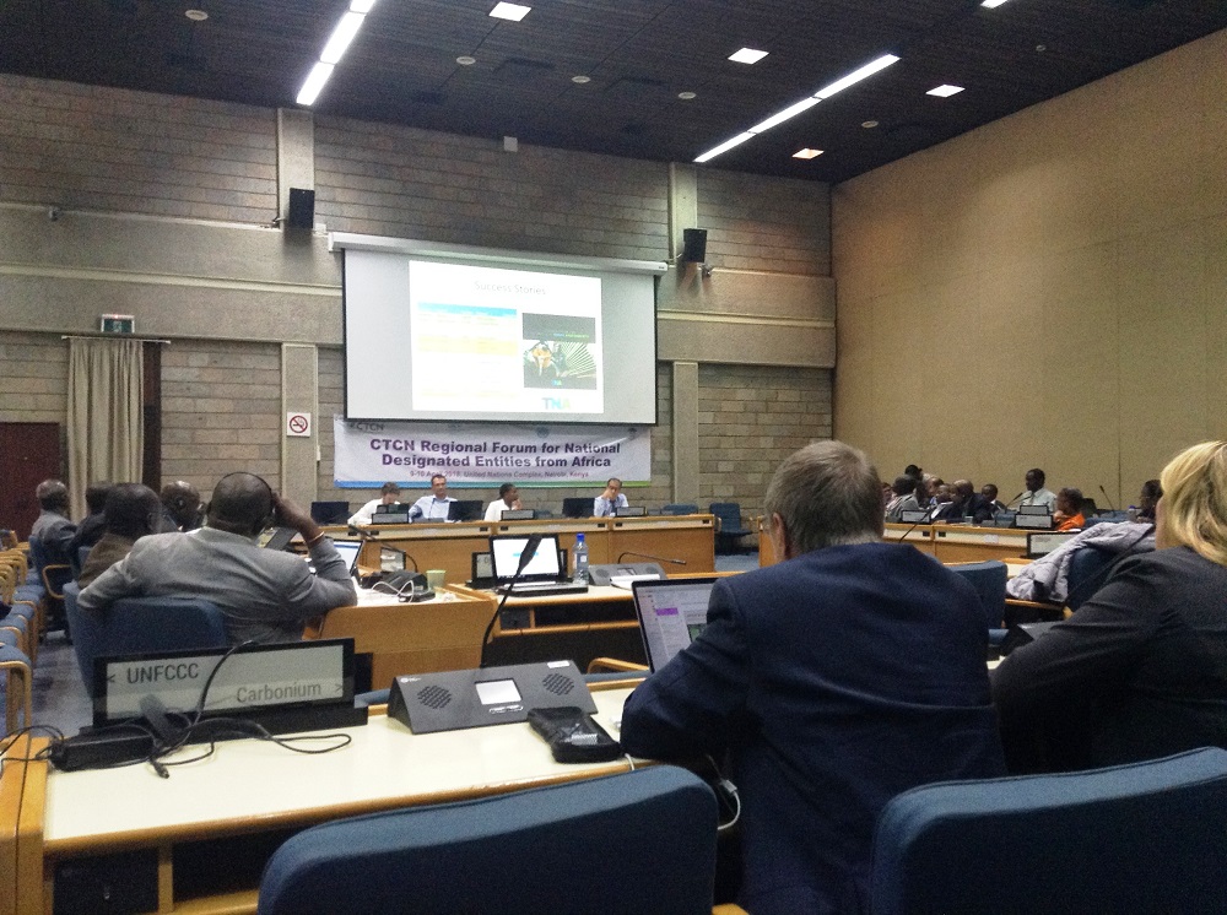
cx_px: 614
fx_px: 1167
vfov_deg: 42.8
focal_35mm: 33
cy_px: 458
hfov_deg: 55.4
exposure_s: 1/24
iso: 160
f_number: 2.4
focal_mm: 3.3
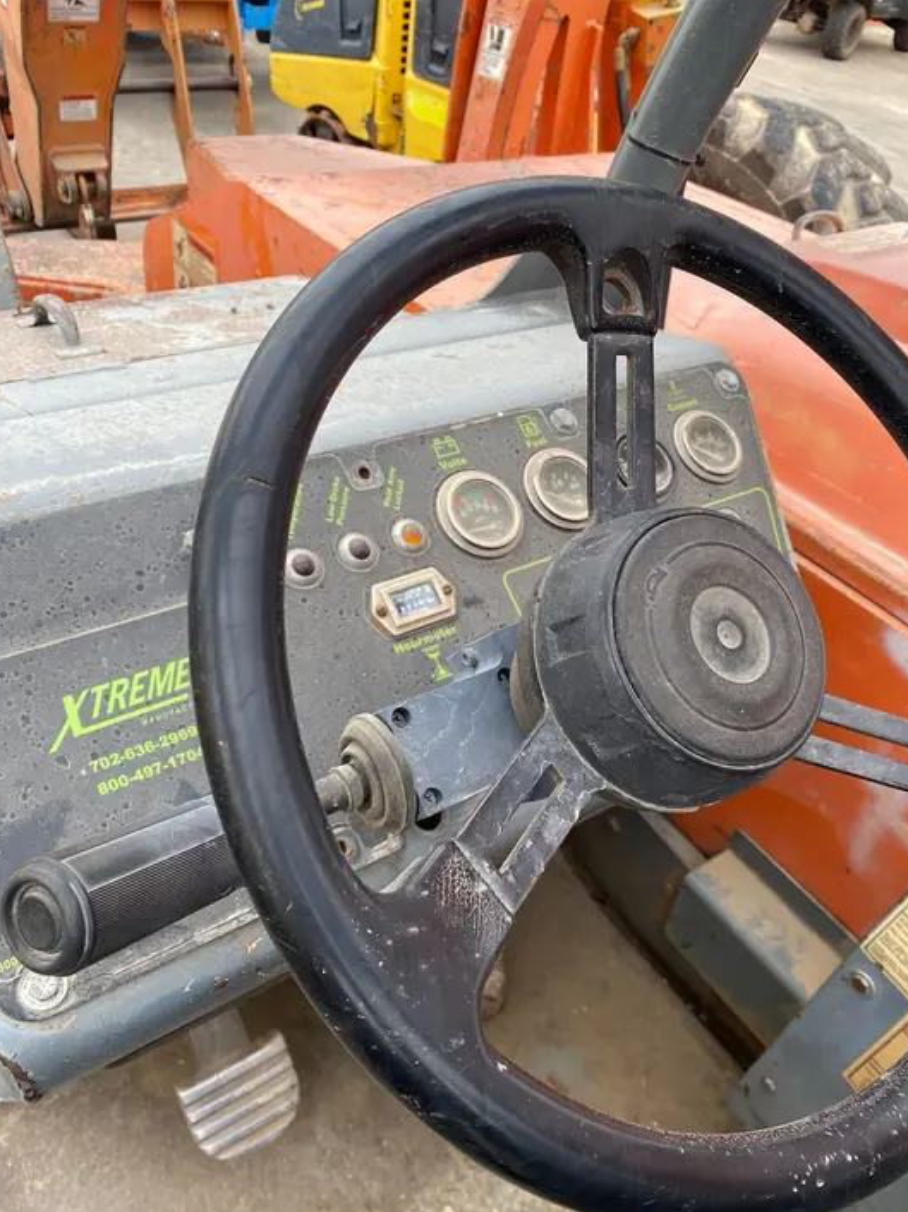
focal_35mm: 27
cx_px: 453
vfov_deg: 65.3
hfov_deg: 51.3
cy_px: 627
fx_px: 945
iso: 32
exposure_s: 1/778
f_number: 1.8
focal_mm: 4.25
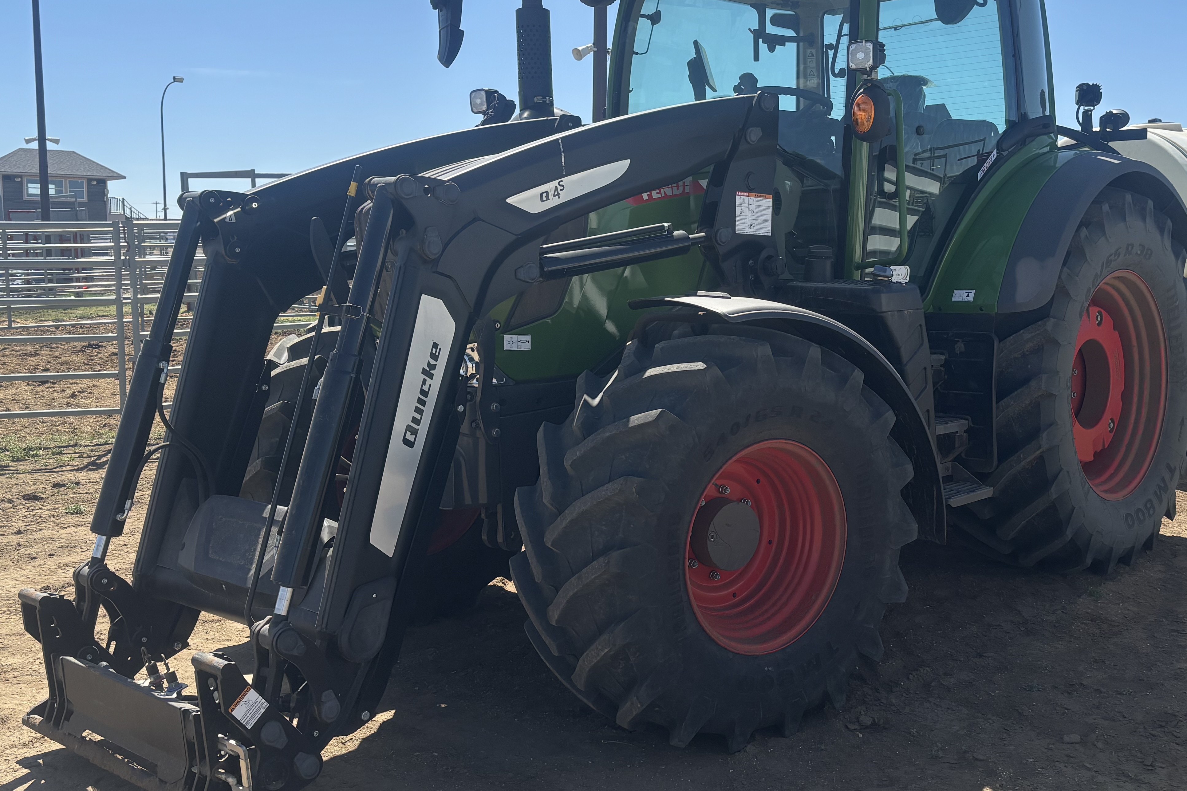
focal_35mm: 40
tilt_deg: -4.3
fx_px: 1319
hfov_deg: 48.2
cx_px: 700
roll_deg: -0.7
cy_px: 348
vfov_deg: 33.4
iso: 50
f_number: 1.6
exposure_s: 1/2778
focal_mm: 5.96
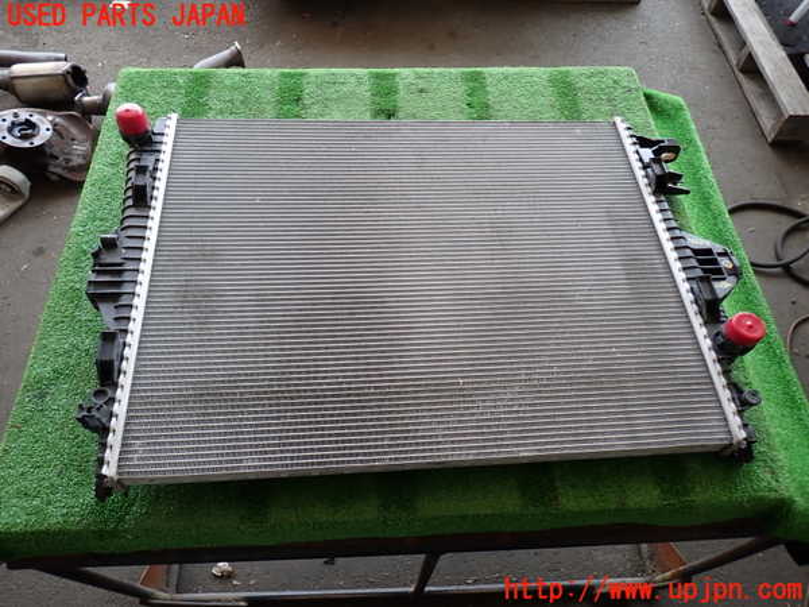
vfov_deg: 54.9
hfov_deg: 69.4
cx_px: 404
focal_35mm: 25
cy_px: 304
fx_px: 584
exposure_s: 1/100
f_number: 2
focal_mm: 4.5
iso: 100
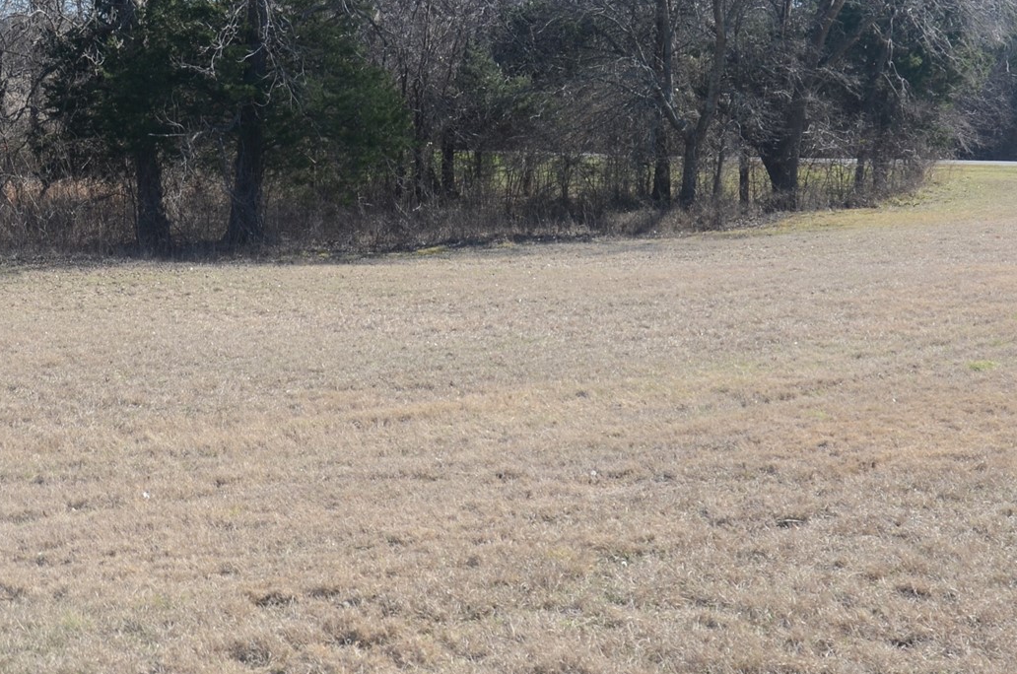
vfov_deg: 23.4
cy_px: 137
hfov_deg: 35.0
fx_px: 1607
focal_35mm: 57
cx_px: 609
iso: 100
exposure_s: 1/320
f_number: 5
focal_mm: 18
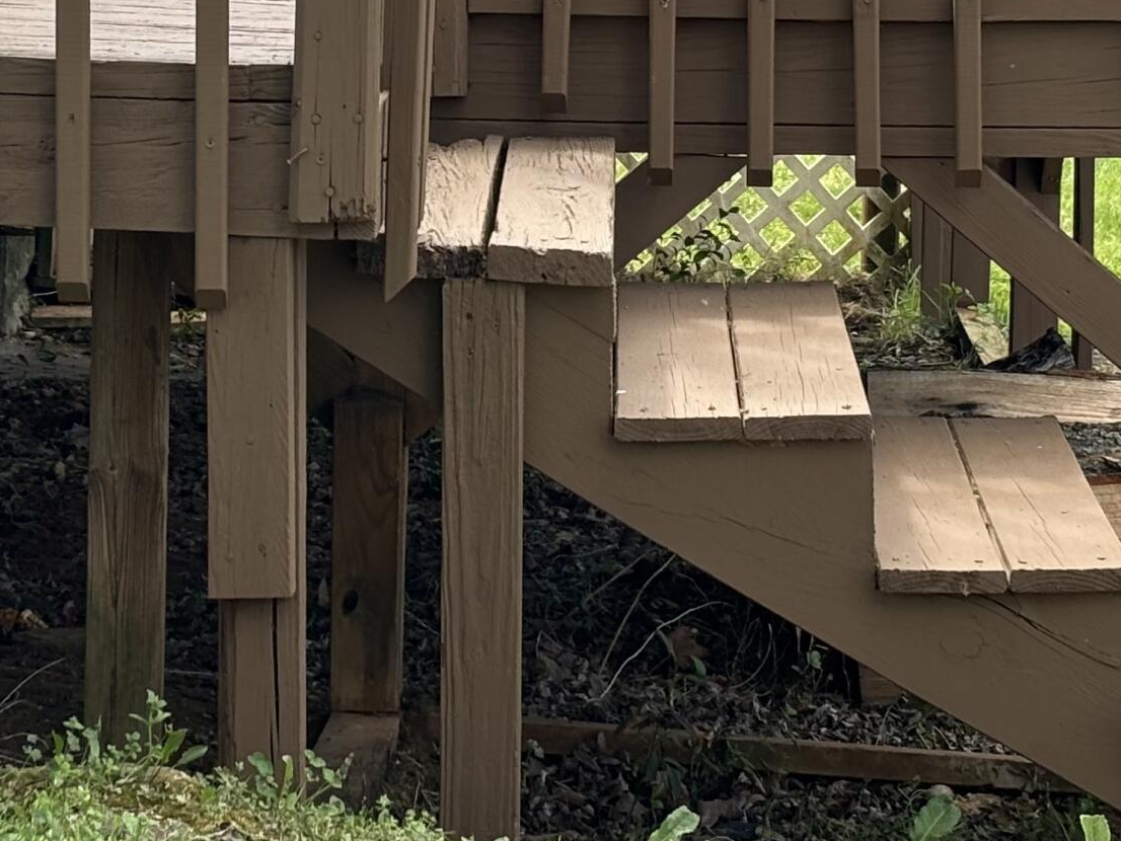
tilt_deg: -6.2
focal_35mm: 141
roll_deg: -0.7
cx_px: 399
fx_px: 4567
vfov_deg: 10.5
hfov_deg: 14.0
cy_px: 107
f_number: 1.6
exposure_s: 1/421
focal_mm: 5.96
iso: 32
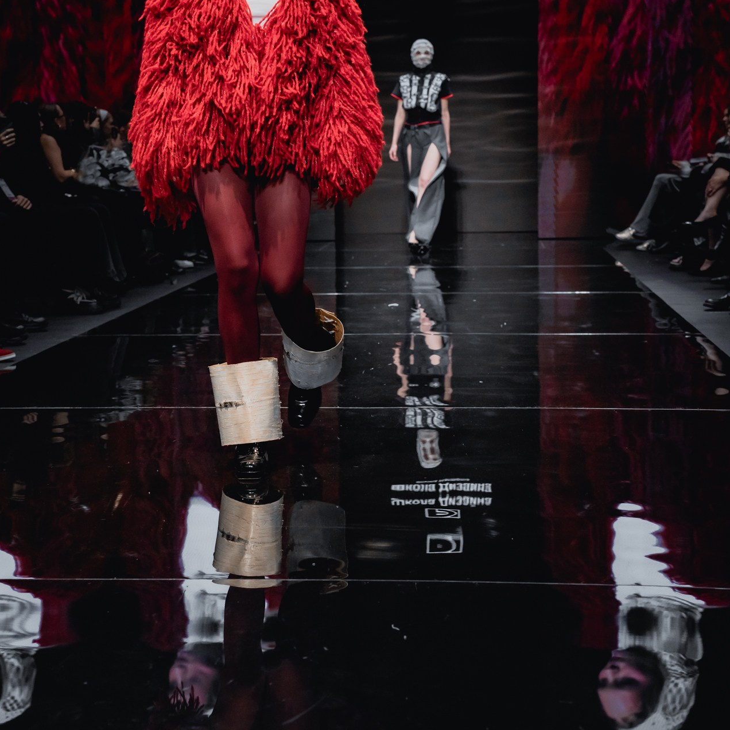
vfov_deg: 28.9
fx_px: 1408
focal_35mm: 59
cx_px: 363
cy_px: 253
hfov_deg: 29.1
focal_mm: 46
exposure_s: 1/250
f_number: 4.5
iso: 2000
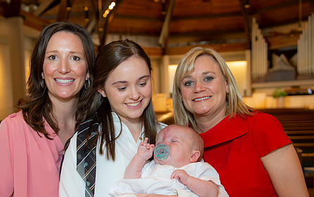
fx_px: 394
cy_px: 143
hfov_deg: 43.2
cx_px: 122
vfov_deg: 27.7
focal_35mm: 46
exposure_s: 1/100
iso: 1000
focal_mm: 29
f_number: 3.2
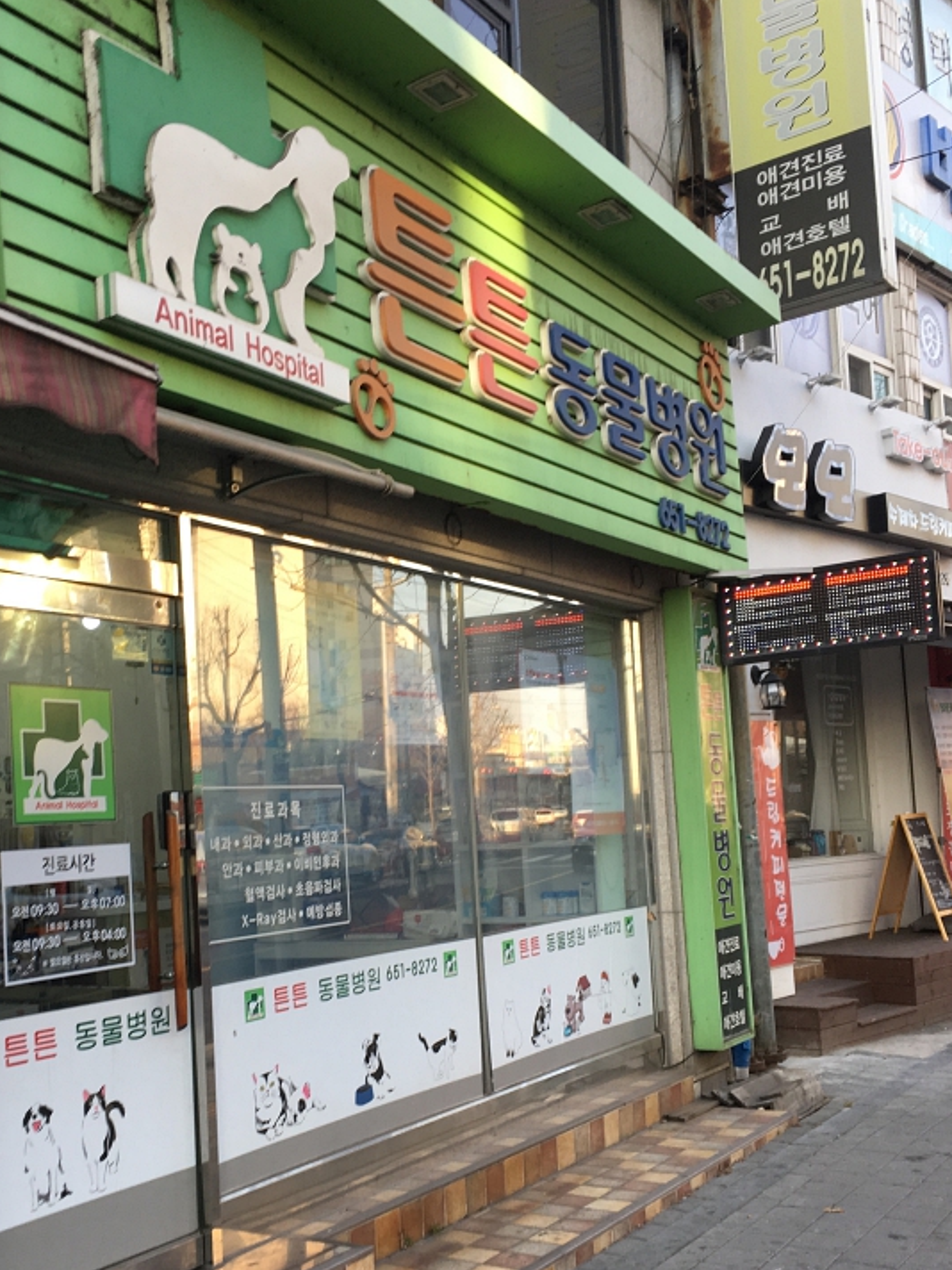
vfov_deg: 48.7
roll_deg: +0.8
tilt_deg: +4.8
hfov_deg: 37.5
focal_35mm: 38
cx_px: 358
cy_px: 746
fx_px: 1393
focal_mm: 4.15
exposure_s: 1/120
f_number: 2.2
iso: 32
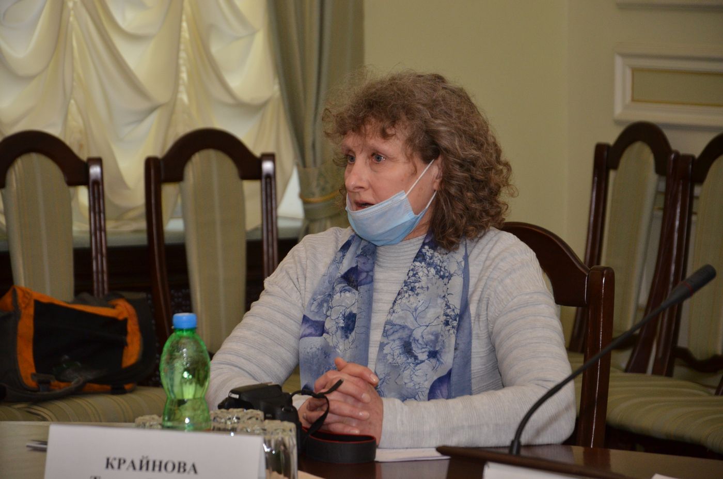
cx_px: 362
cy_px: 240
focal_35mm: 158
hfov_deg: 13.1
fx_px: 3156
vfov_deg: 8.7
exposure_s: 1/250
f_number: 5.6
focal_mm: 105
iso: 800
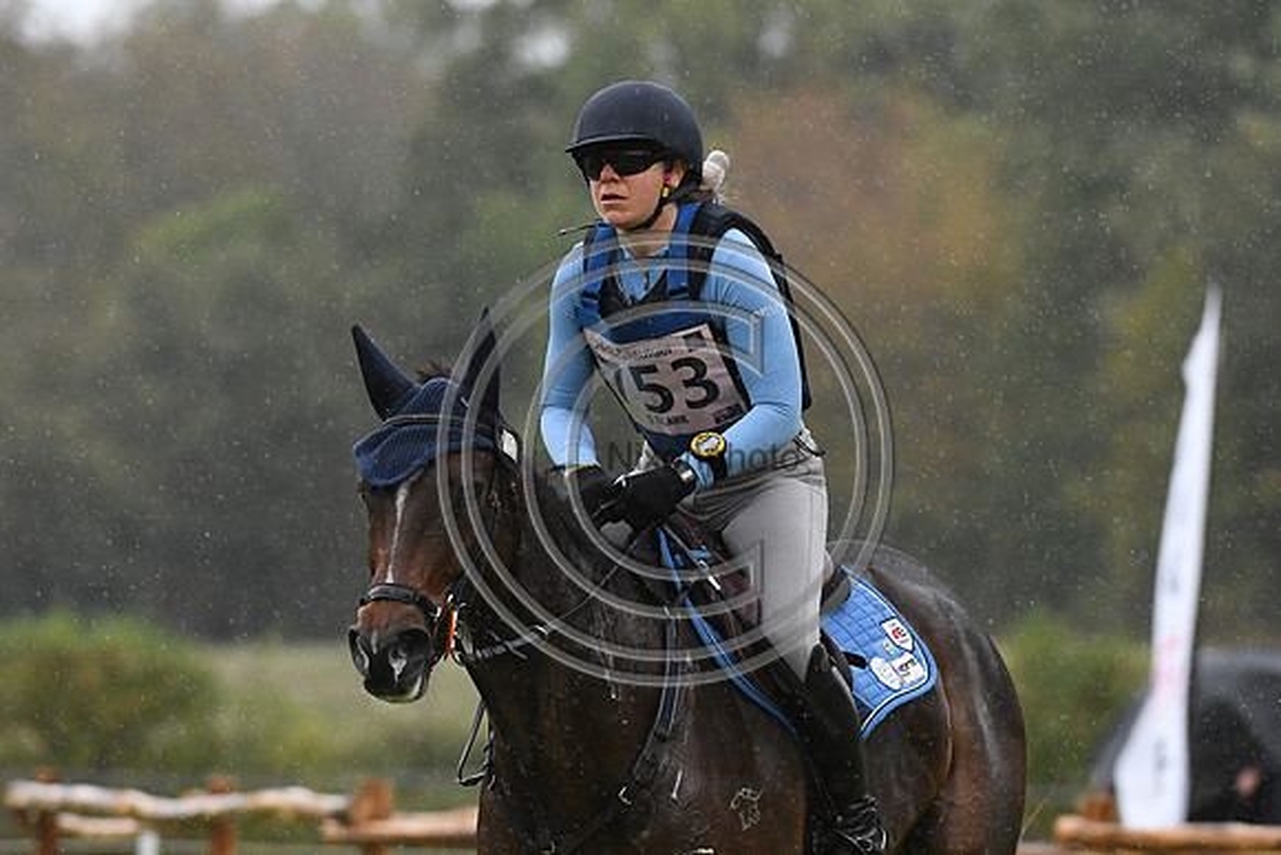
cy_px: 428
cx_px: 640
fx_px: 13880
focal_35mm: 390
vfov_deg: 3.5
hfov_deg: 5.3
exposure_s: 1/1250
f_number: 4.5
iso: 2000
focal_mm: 260
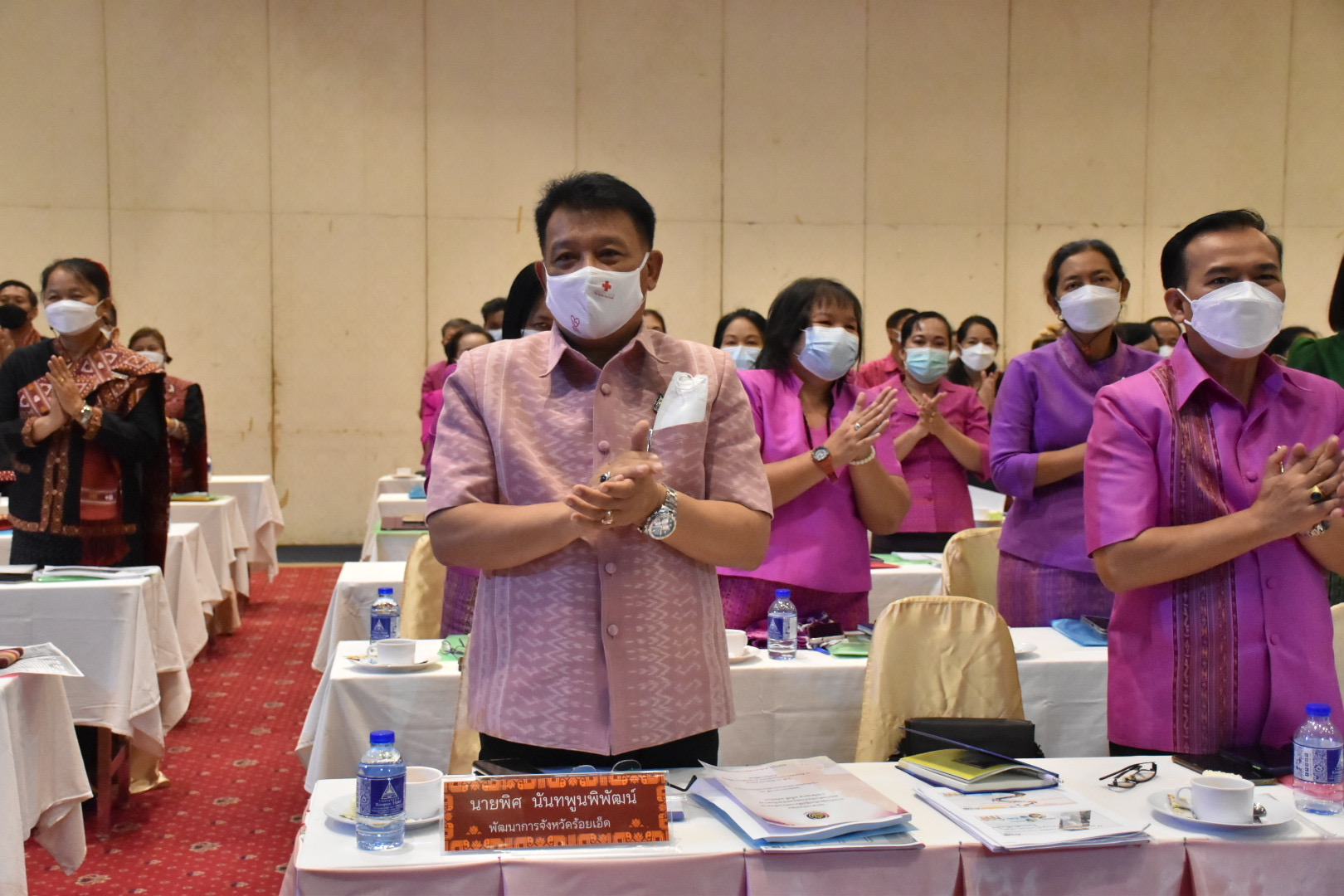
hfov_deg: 43.6
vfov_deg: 29.9
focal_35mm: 45
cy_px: 448
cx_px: 672
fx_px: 1680
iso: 3200
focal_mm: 30
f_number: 4.5
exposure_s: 1/80
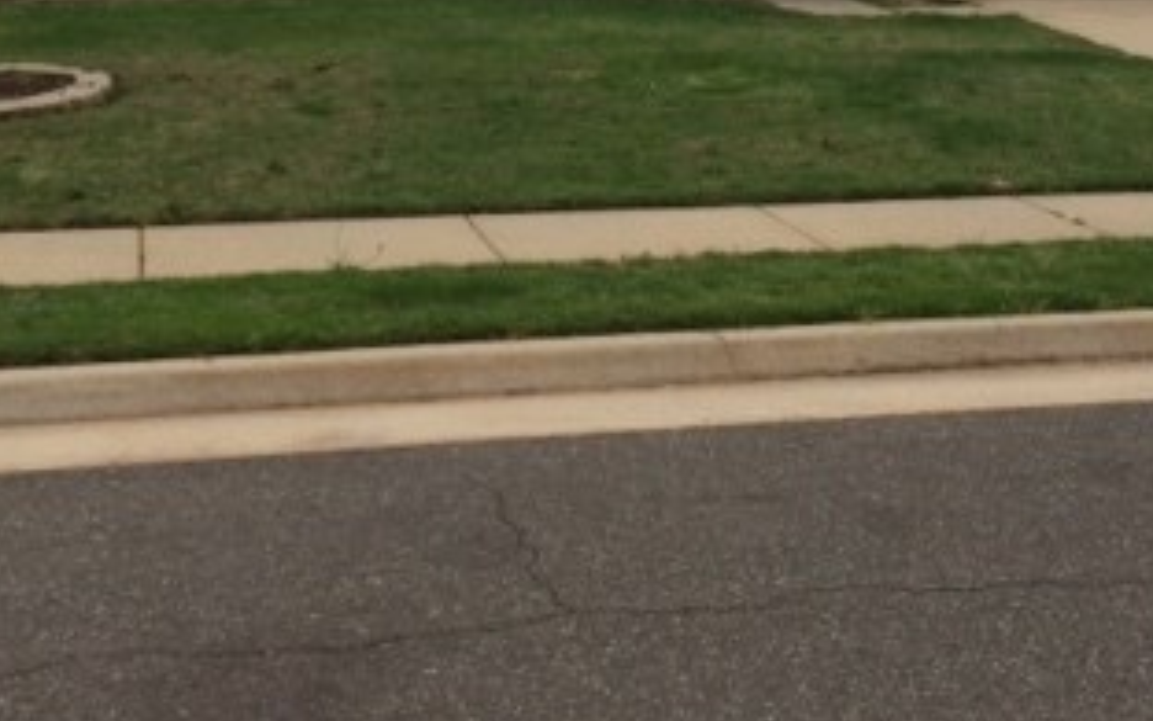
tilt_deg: -1.3
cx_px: 665
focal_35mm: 63
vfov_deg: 19.7
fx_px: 1980
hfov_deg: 32.4
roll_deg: -0.4
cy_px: -70
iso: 32
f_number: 2.2
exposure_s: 1/1520
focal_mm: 4.15
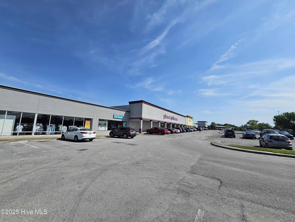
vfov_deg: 89.9
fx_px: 111
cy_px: 111
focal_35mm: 13
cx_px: 148
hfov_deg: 106.2
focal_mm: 2.2
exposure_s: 1/4769
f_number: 2.2
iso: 50
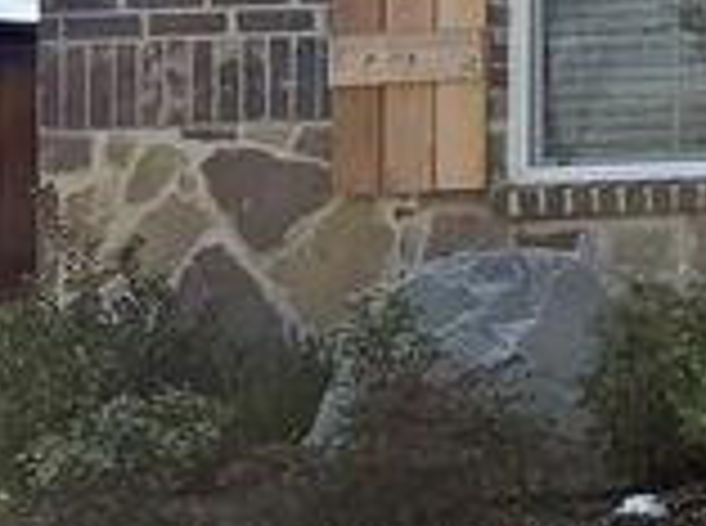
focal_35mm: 157
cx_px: 1866
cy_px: -90
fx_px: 3195
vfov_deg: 9.3
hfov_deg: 10.3
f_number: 1.78
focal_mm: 6.76
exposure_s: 1/5319
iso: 125
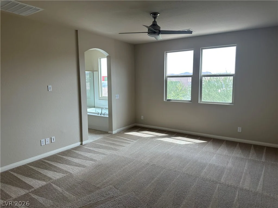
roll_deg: +0.2
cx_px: 139
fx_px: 193
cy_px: 104
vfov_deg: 56.8
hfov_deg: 71.6
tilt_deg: -7.3
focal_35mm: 24
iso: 80
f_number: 1.78
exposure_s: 1/278
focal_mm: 6.86
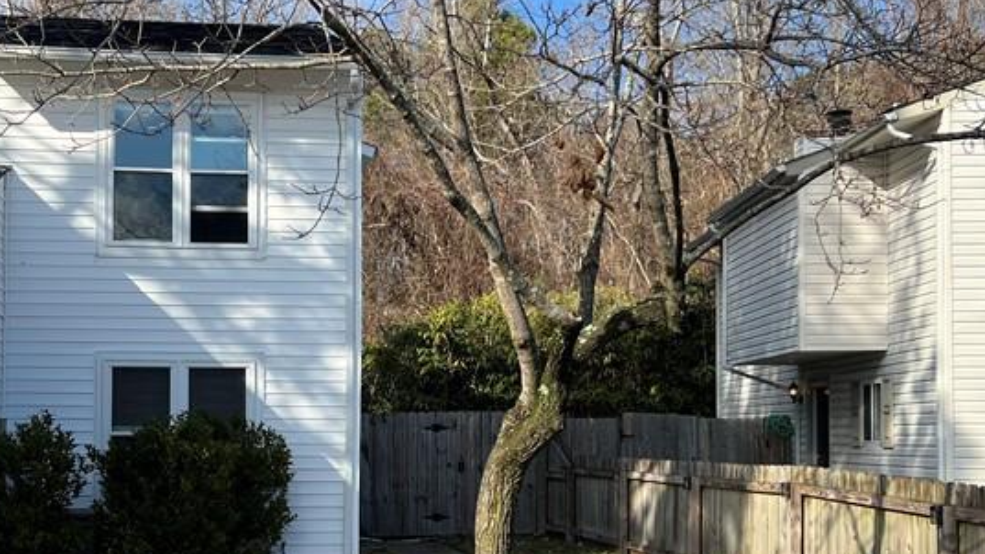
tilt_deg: +2.6
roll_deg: +0.7
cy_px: 374
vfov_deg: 22.1
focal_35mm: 54
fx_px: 1410
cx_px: 328
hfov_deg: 38.1
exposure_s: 1/2571
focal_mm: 5.7
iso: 50
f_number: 1.5
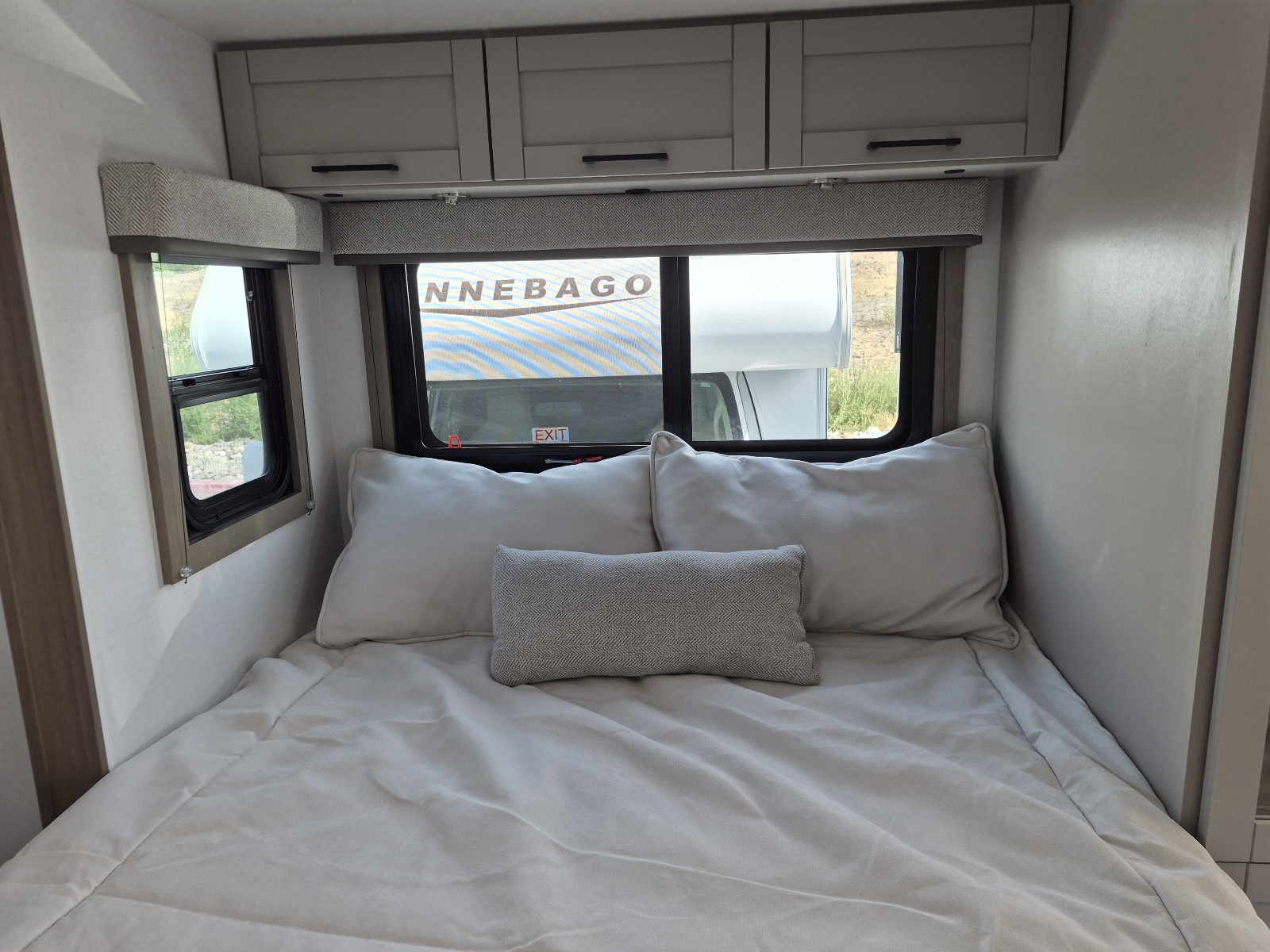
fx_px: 844
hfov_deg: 73.9
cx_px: 635
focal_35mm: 23
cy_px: 476
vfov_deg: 58.9
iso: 64
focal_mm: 5.4
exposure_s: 1/182
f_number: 1.8
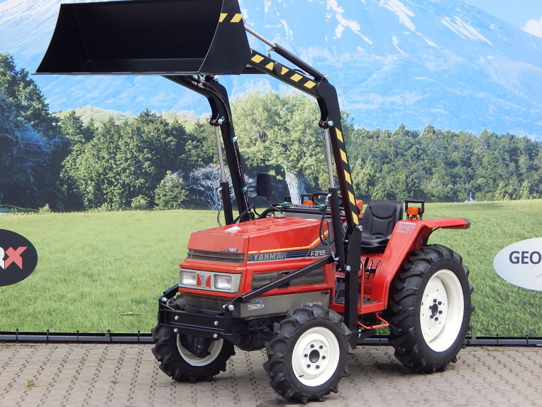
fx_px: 1394
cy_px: 200
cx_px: 271
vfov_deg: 16.6
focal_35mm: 89
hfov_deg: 22.0
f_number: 4.3
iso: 125
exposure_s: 1/250
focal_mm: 15.3
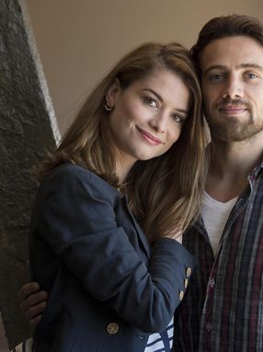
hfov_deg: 8.3
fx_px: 1805
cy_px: 176
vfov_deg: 11.1
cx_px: 208
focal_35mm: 178
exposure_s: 1/160
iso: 800
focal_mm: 122
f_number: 4.5
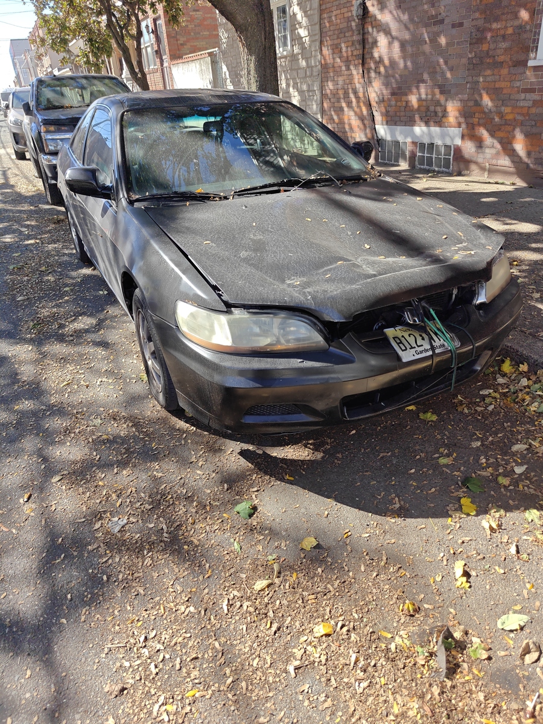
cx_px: 272
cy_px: 362
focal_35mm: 23
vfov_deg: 73.9
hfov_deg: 58.9
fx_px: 481
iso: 50
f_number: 1.6
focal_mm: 6.06
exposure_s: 1/1017
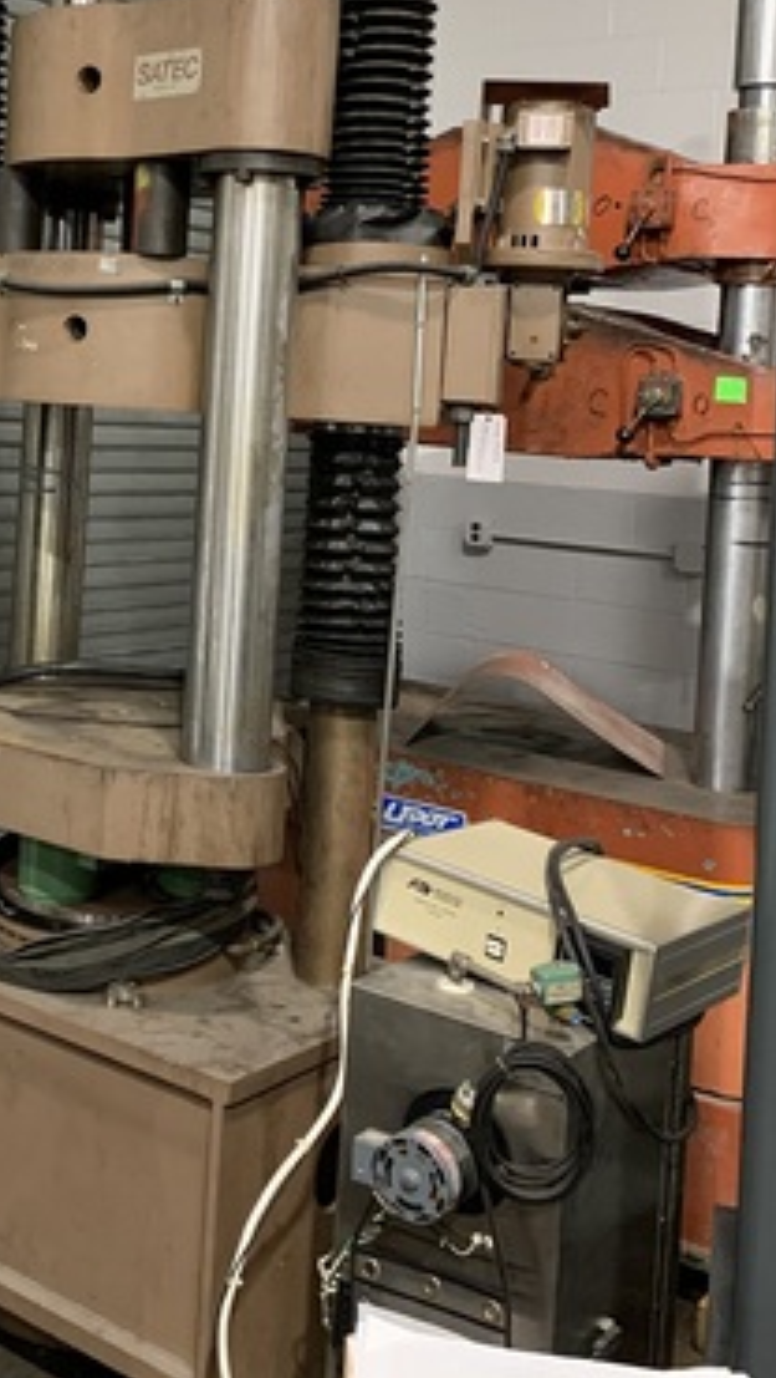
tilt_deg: -0.1
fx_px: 1680
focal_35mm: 46
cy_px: 411
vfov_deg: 43.6
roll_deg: -3.3
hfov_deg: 25.3
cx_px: 104
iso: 400
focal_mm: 4.25
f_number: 1.8
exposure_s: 1/40
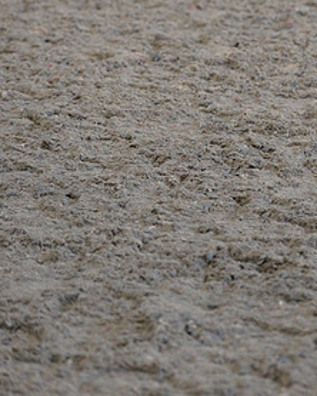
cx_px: 410
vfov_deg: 8.9
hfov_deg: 7.1
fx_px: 2530
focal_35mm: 216
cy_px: 136
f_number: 4
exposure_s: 1/640
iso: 2200
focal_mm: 110
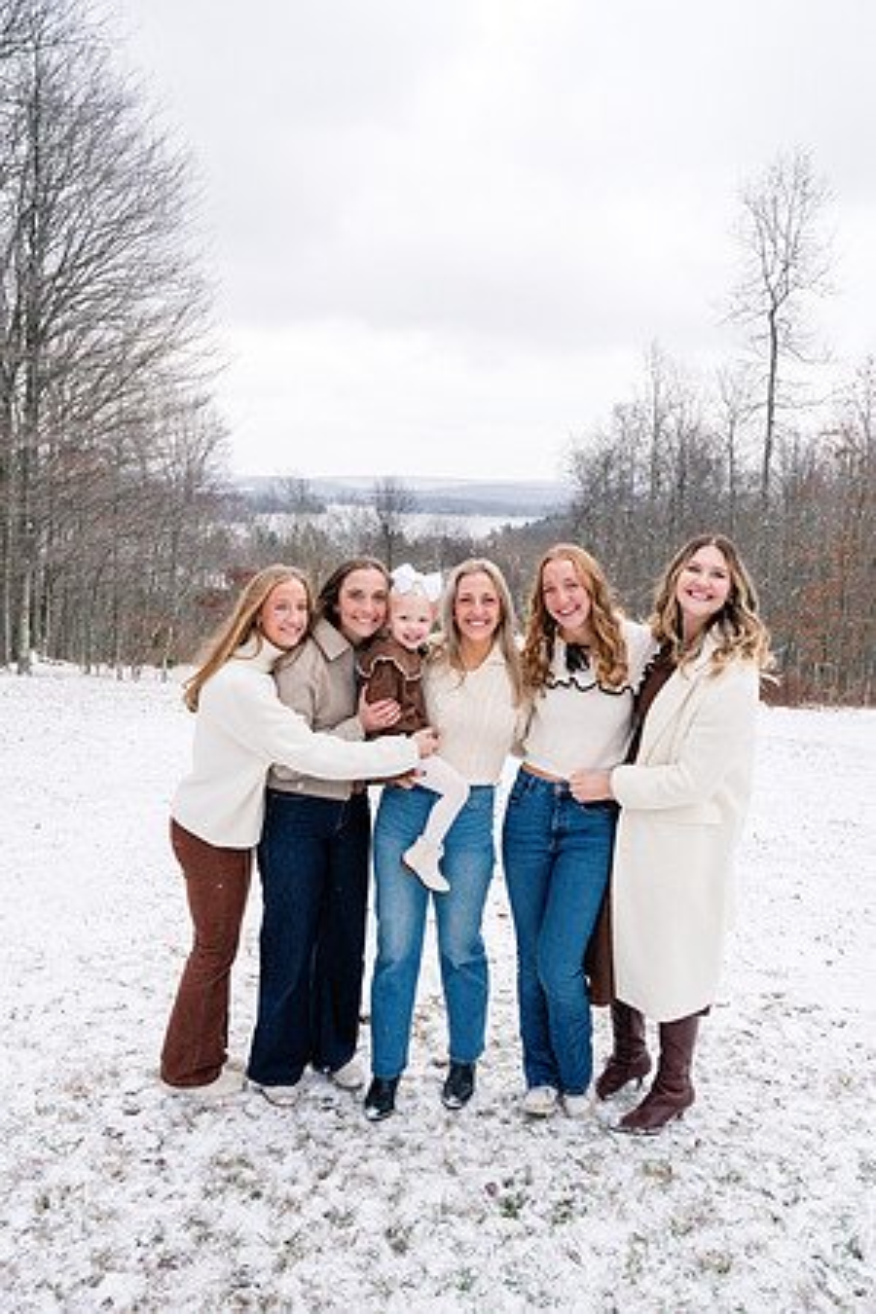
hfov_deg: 46.4
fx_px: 1022
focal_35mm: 28
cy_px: 657
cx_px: 438
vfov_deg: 65.5
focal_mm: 28
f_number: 8
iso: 1000
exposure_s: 1/250
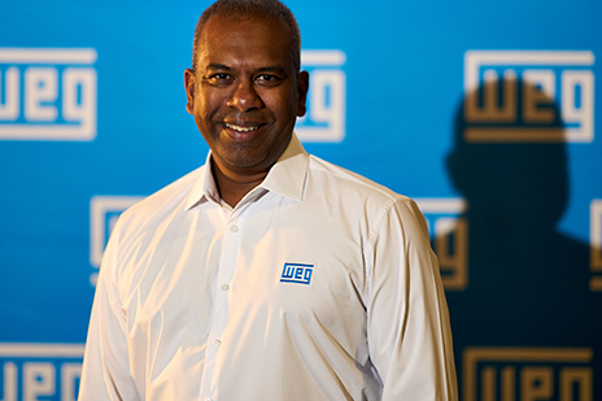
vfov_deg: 12.4
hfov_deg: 18.6
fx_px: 1839
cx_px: 271
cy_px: 179
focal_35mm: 110
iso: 800
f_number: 1.4
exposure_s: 1/250
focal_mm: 85
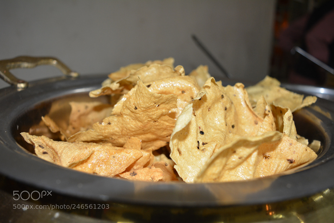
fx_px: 306
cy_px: 112
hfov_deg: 57.2
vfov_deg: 40.0
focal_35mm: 33
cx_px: 167
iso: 500
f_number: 4.5
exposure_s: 1/60
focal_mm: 22
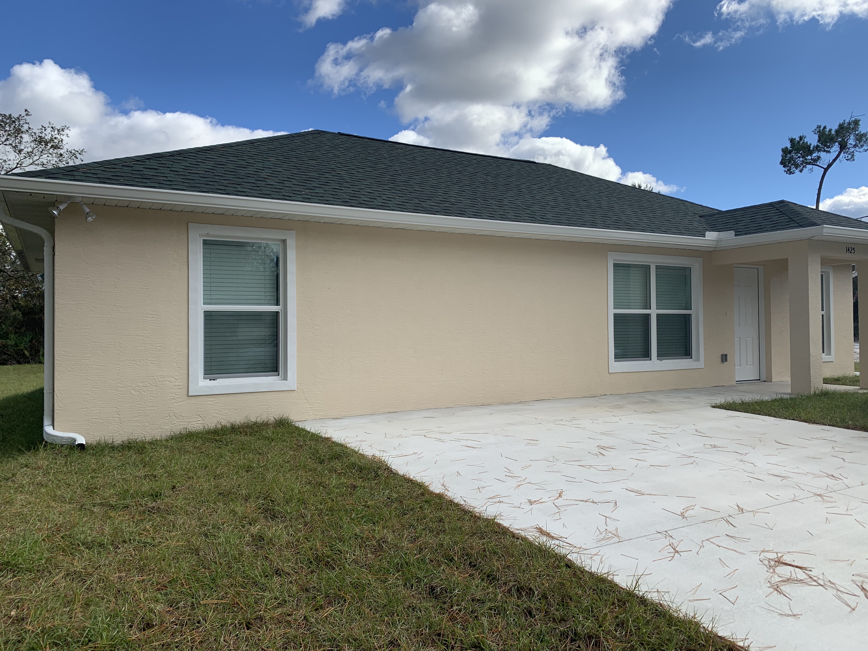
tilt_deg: +0.7
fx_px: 652
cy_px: 326
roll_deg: -0.1
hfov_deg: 67.3
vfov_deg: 53.1
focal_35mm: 26
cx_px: 434
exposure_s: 1/2114
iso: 25
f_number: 1.8
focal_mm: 4.25
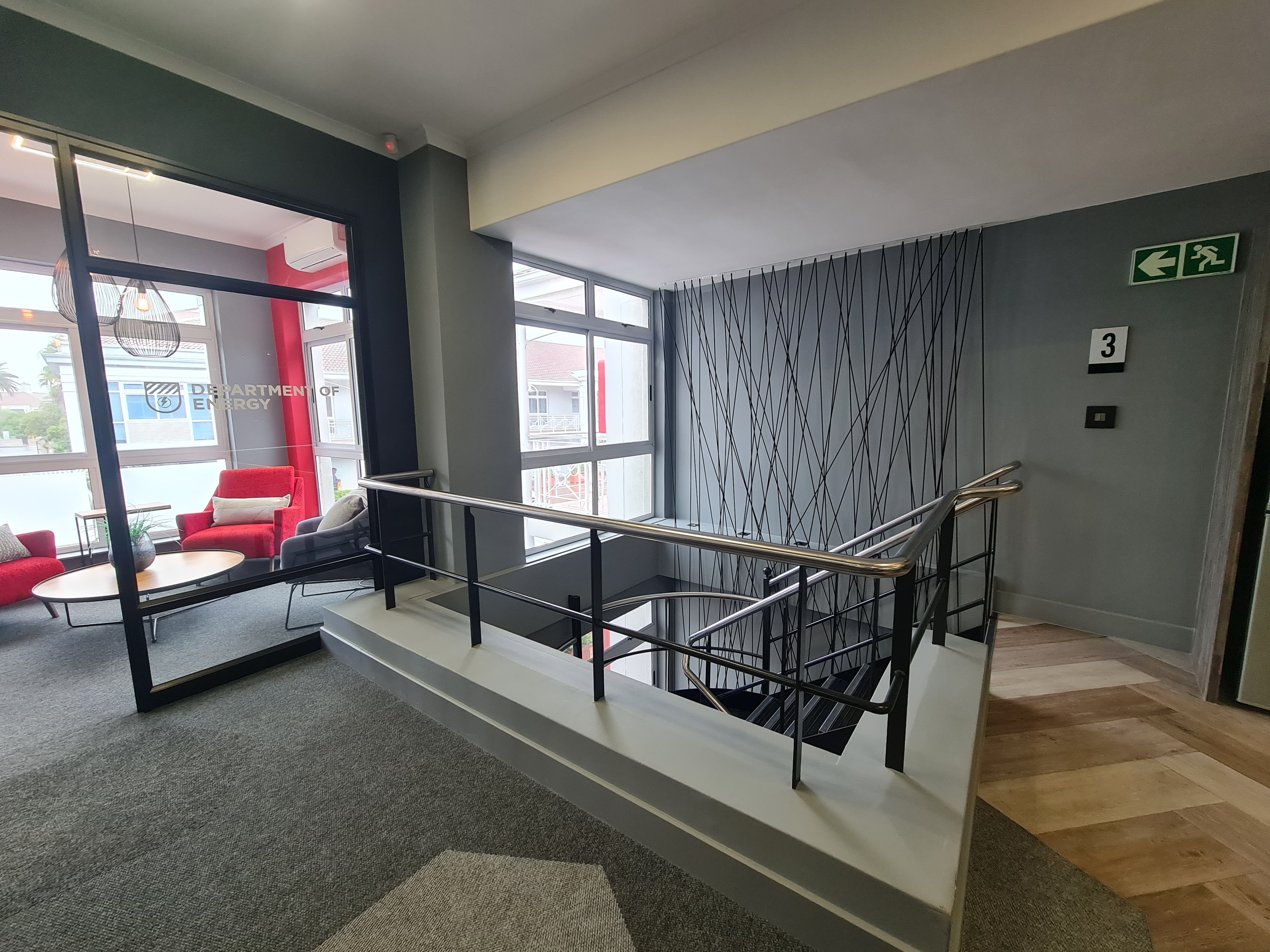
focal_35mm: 13
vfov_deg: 89.9
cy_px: 476
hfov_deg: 106.2
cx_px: 635
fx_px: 477
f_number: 2.2
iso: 160
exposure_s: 1/50
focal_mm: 2.2
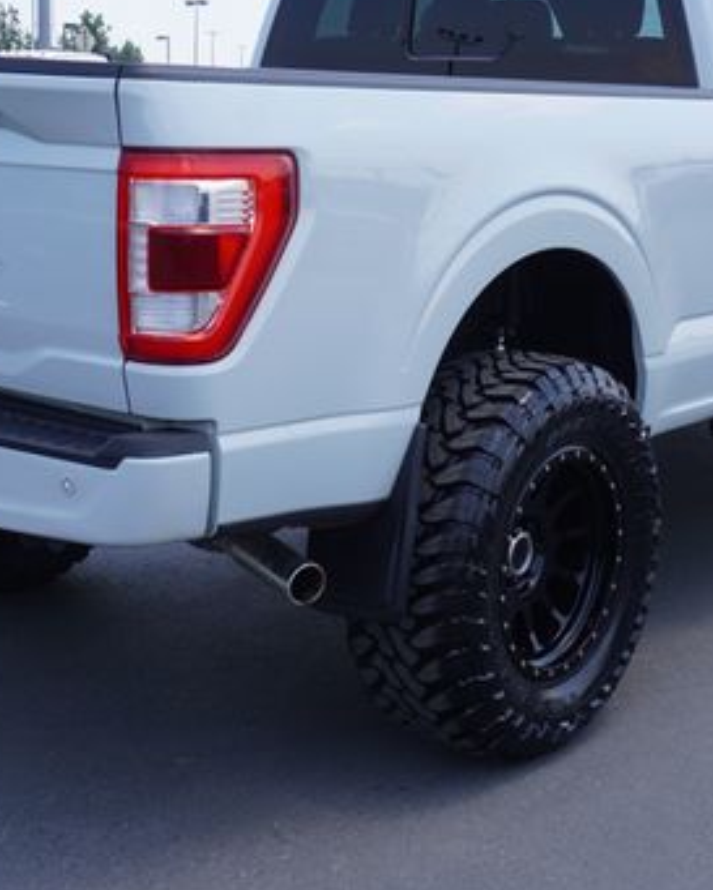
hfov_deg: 25.0
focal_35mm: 61
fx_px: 1605
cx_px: 337
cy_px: 350
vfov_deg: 30.9
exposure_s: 1/125
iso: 100
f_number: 8
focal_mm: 23
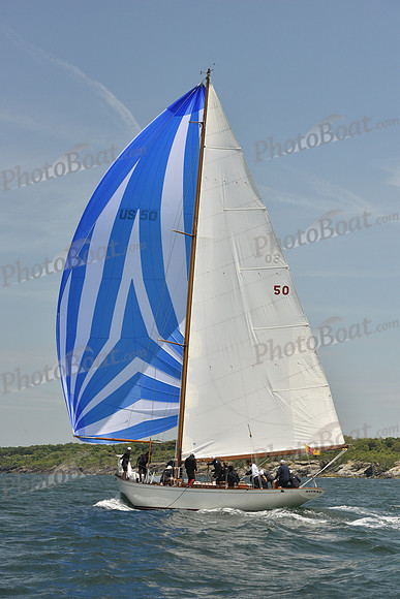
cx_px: 200
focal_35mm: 70
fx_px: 1166
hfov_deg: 19.5
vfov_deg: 28.8
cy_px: 300
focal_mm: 70
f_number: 10
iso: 400
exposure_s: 1/1600
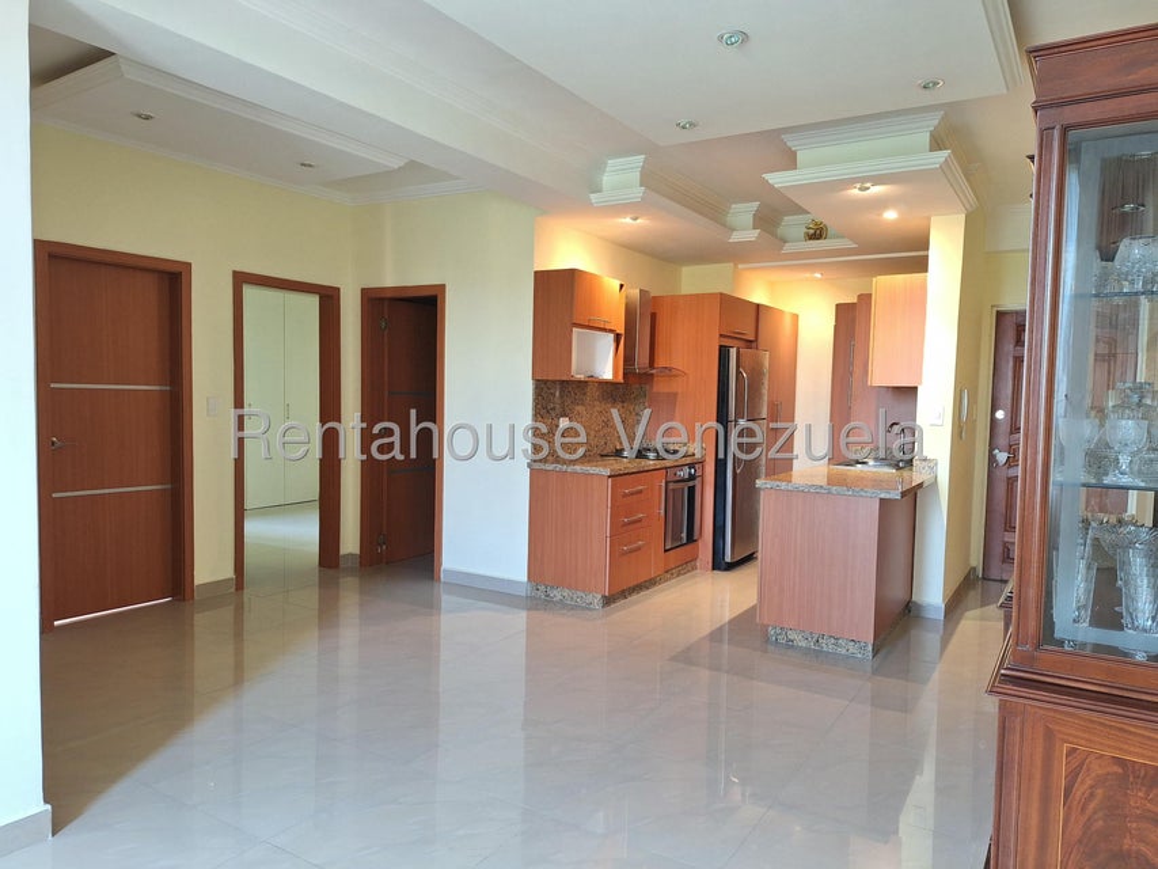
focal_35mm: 23
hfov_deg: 73.9
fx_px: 770
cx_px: 579
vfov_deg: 58.9
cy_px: 434
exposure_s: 1/40
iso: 250
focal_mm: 5.54
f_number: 1.8
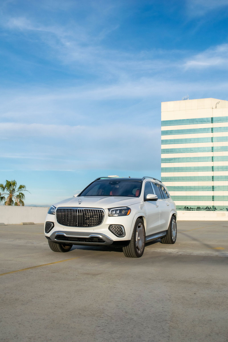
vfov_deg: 49.6
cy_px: 171
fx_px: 370
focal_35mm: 39
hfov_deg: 34.2
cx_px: 114
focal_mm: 26
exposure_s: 1/1600
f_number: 6.3
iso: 400
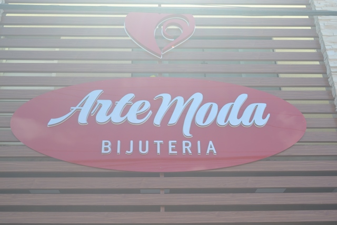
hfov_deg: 41.1
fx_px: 449
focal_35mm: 48
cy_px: 112
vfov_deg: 28.1
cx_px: 168
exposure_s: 1/125
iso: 110
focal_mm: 32
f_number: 5.6
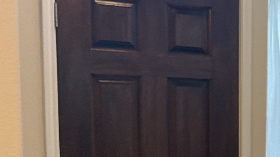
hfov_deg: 22.1
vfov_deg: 13.2
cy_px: 190
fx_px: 661
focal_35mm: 89
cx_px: 337
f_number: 1.8
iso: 160
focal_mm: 3
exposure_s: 1/60
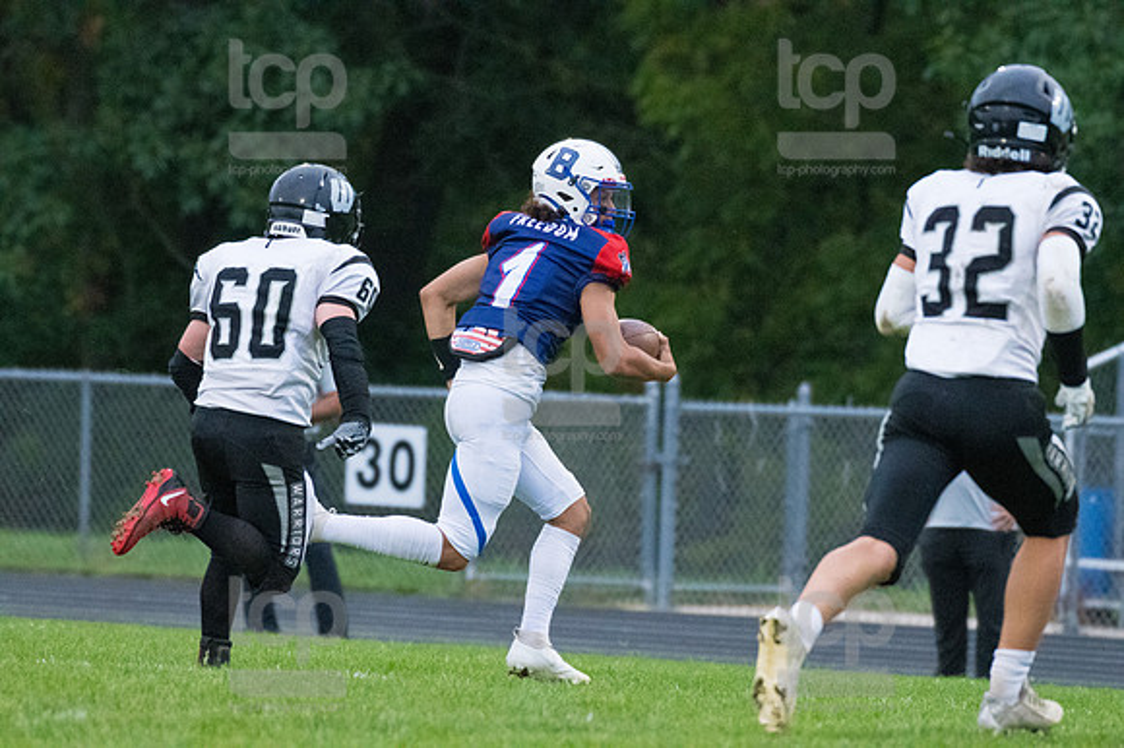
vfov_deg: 2.9
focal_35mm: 480
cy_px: 374
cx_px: 562
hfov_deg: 4.3
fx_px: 14978
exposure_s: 1/2000
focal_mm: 320
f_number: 5.6
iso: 6400
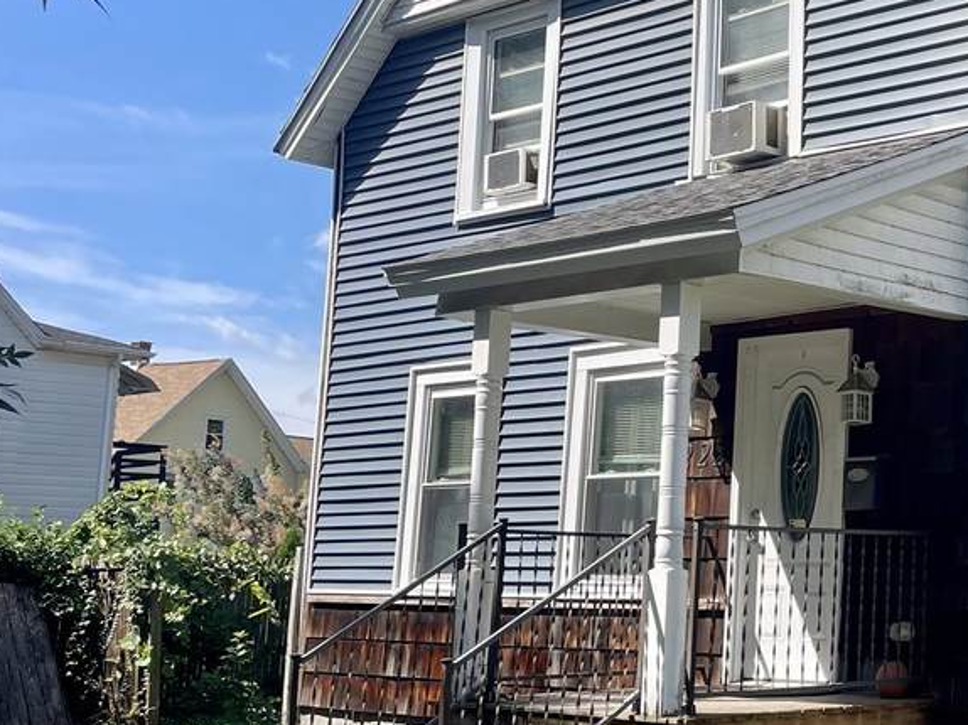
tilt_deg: +8.8
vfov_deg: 25.2
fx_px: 1621
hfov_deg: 29.8
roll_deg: -0.8
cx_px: 1069
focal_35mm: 58
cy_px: 368
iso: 32
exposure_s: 1/1667
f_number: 1.6
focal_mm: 4.2
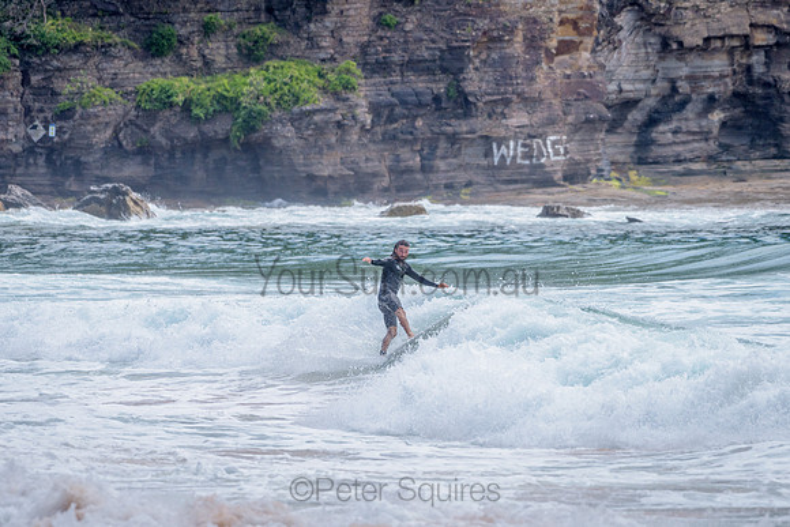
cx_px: 439
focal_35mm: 368
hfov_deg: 5.6
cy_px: 277
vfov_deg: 3.7
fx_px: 8074
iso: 250
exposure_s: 1/2000
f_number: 5.6
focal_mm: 300
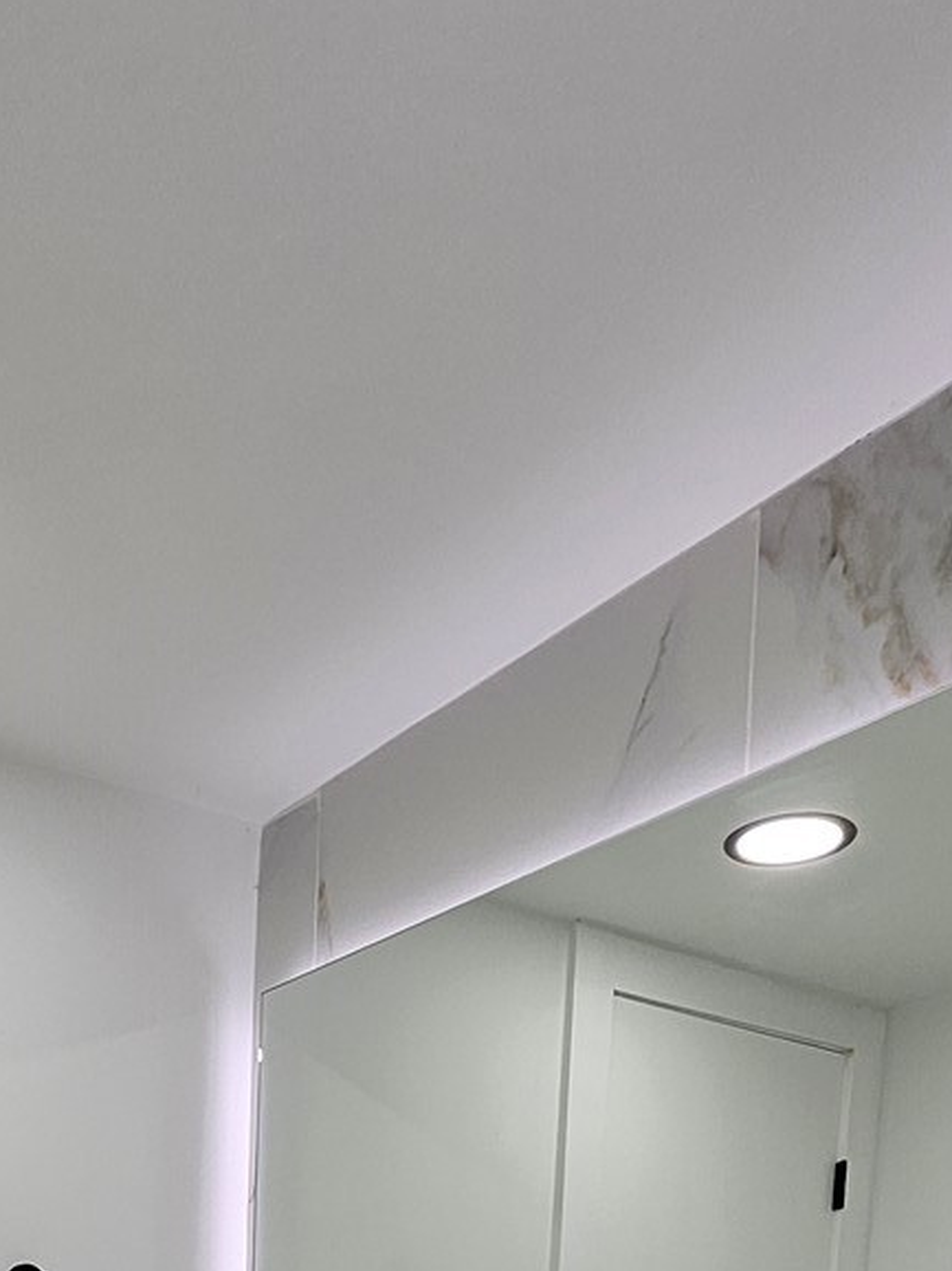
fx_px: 1321
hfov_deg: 38.4
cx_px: 220
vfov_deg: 37.9
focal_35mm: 36
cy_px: 1537
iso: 32
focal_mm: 1.7
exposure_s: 1/60
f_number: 2.2
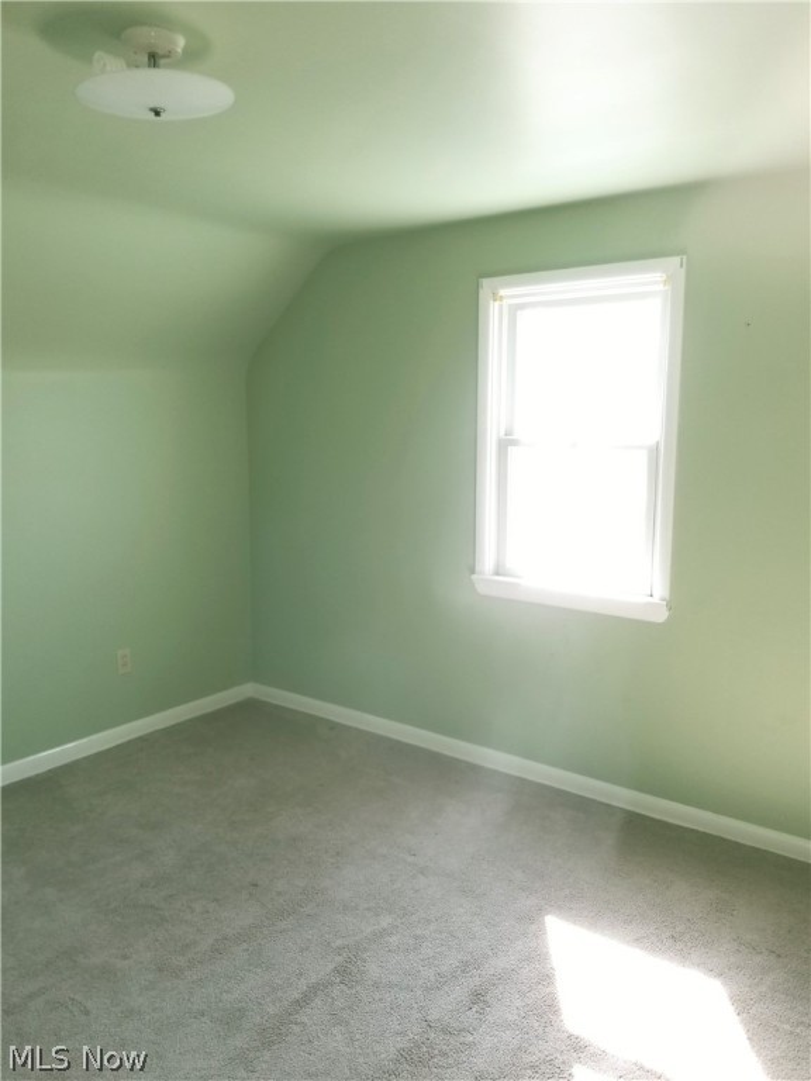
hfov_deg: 53.1
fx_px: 812
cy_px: 540
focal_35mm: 26
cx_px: 406
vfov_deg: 67.3
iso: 50
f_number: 1.7
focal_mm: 4.3
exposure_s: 1/50
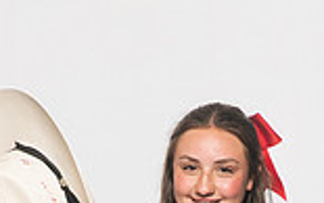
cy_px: 469
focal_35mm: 183
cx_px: 173
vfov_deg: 6.8
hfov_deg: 11.4
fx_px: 1616
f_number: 6.3
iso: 500
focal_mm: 62
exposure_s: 1/200
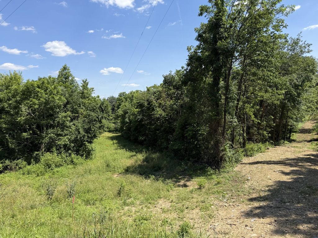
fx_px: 220
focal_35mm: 24
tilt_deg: -3.7
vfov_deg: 56.8
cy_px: 119
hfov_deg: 71.6
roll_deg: +0.0
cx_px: 159
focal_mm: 6.76
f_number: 1.78
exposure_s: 1/3021
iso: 80
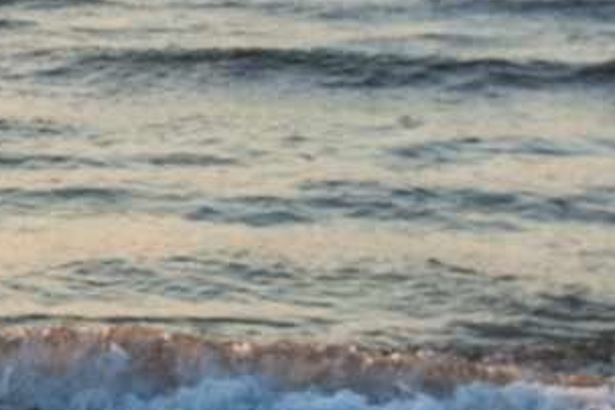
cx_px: -306
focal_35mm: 115
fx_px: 1964
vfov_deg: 11.9
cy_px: 116
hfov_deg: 16.3
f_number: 7.1
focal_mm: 29
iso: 200
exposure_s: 1/125
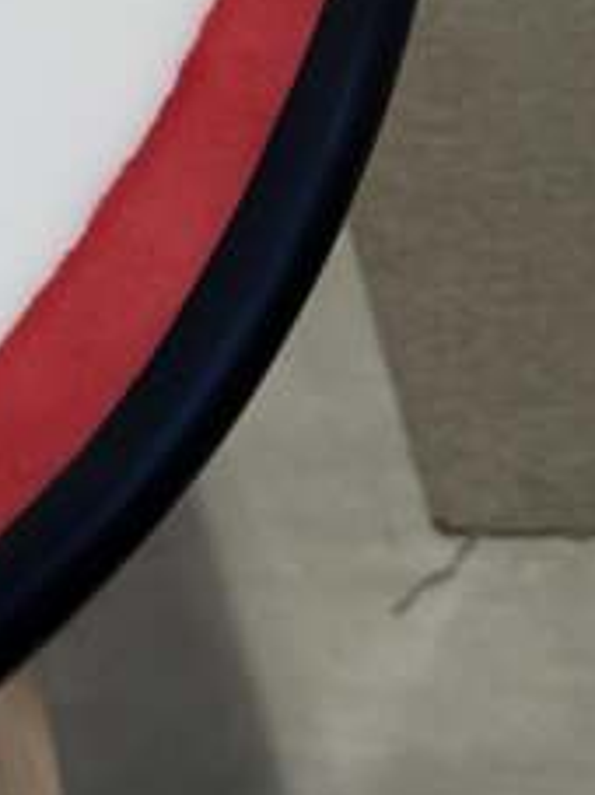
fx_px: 3877
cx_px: -392
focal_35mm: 169
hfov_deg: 8.5
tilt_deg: -28.6
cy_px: -361
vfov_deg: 11.3
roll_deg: +1.1
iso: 50
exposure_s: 1/194
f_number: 1.78
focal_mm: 6.76
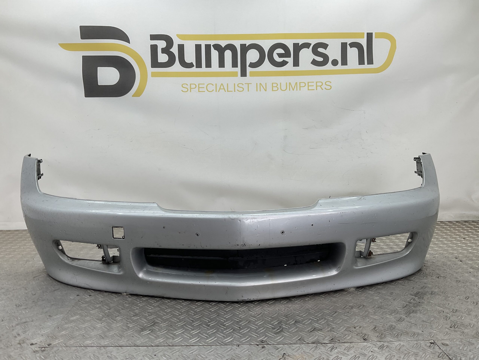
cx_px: 240
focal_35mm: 29
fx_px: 401
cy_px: 180
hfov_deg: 61.7
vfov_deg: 48.2
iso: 20
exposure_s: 1/120
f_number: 1.8
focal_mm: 3
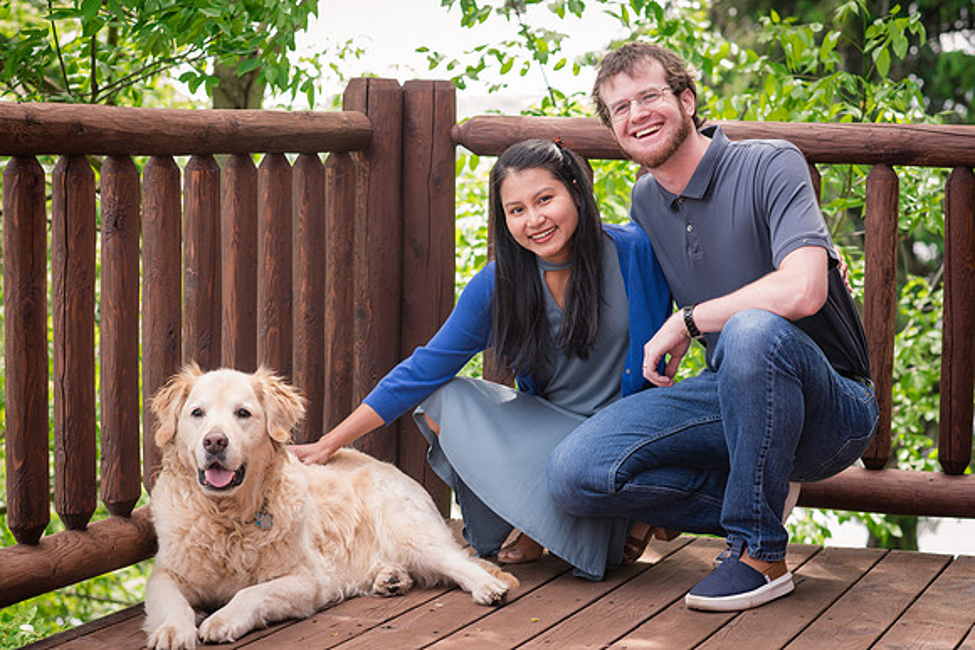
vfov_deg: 15.5
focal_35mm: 88
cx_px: 498
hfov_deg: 23.0
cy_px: 325
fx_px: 2393
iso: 400
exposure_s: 1/200
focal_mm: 85
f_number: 5
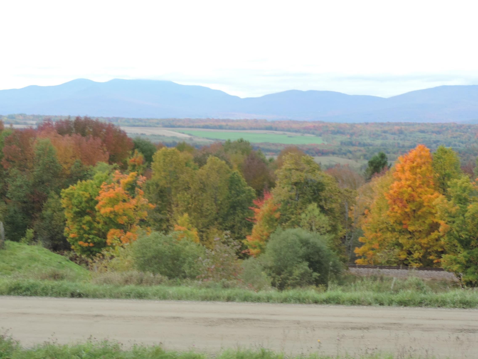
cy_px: 180
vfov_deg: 16.4
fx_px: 1243
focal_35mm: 90
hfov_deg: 21.8
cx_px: 239
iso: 80
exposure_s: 1/200
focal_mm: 16
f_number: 4.1
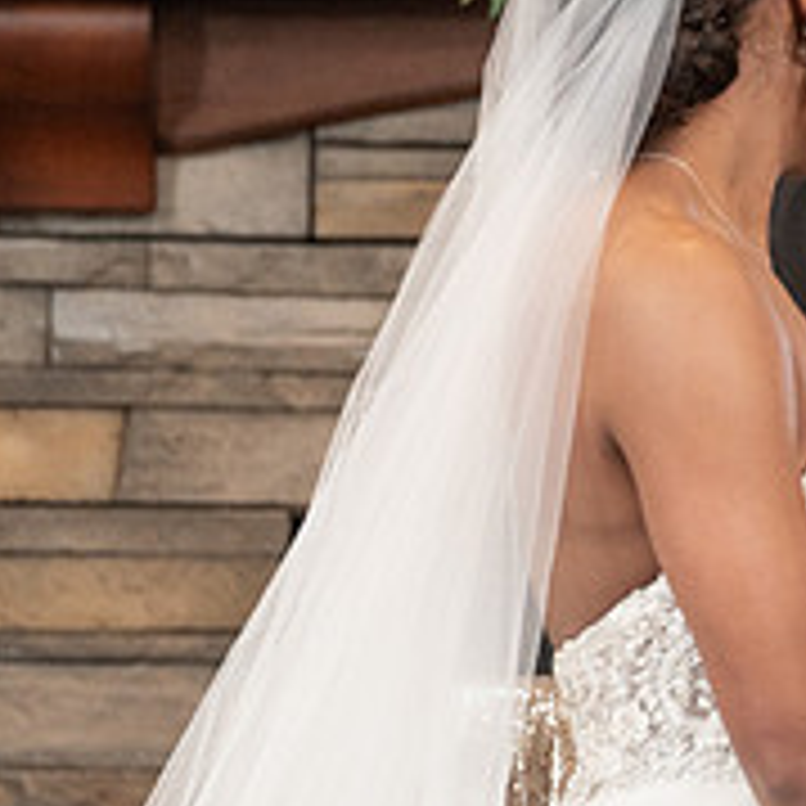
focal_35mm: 631
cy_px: 338
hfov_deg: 2.8
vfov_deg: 2.8
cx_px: 1142
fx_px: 16622
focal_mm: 198
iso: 2000
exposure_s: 1/200
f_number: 4
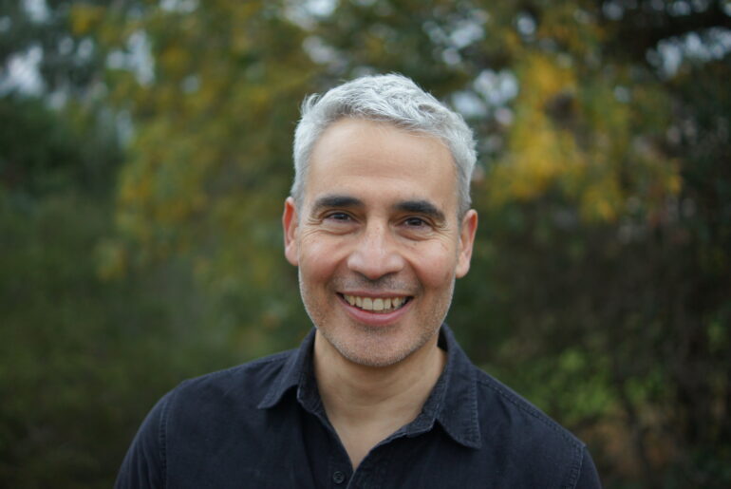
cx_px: 366
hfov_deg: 37.8
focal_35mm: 52
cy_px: 244
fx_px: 1067
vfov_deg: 25.8
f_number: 2
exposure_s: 1/60
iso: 500
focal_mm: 35
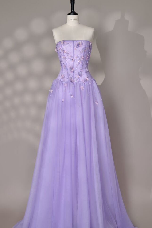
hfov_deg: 23.4
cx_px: 74
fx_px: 367
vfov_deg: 34.5
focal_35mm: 58
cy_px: 119
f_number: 2.8
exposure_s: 1/125
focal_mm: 50
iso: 200
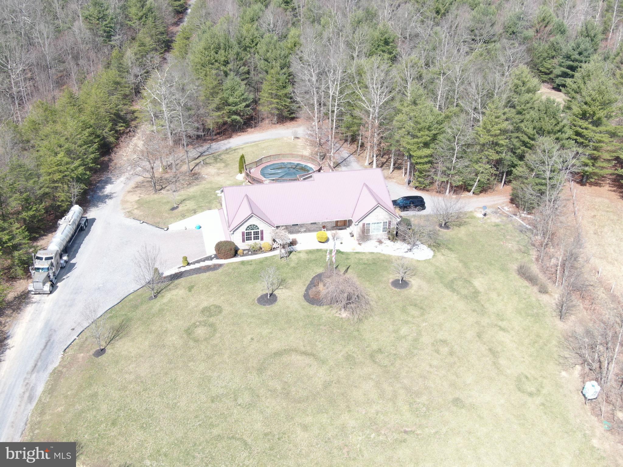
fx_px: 702
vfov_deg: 36.8
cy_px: 234
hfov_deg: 47.9
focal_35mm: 39
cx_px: 312
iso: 100
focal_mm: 6.77
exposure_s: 1/320
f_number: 3.4
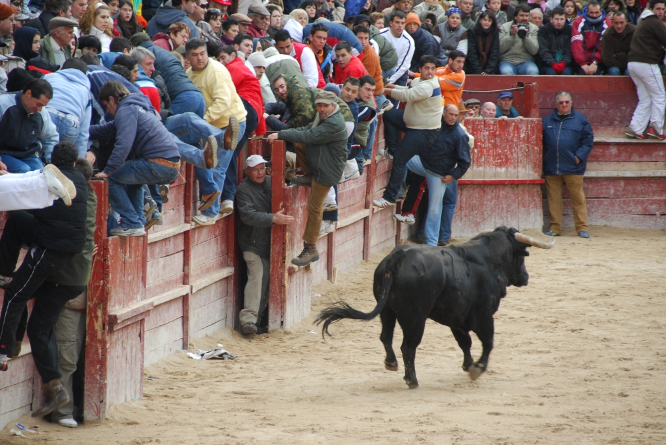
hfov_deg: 8.1
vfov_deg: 5.4
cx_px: 333
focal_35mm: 255
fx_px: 4722
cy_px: 222
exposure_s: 1/180
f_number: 5.6
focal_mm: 170
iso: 280
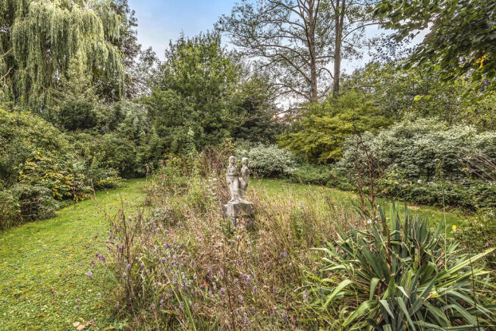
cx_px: 248
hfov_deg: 96.7
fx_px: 221
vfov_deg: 73.8
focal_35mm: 16
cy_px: 166
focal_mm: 16
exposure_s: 1/60
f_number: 8
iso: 200
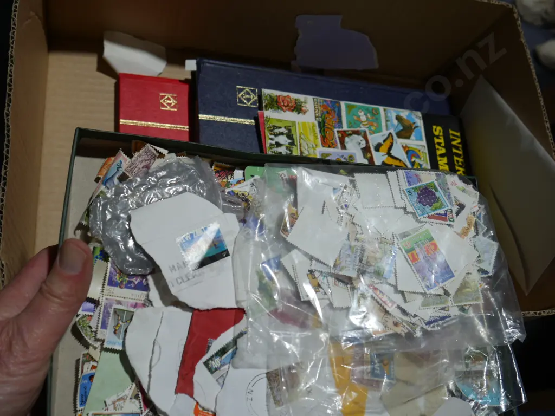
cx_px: 278
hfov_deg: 46.8
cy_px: 208
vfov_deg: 36.0
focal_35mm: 40
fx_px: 641
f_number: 5
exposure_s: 1/125
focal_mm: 20
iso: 200
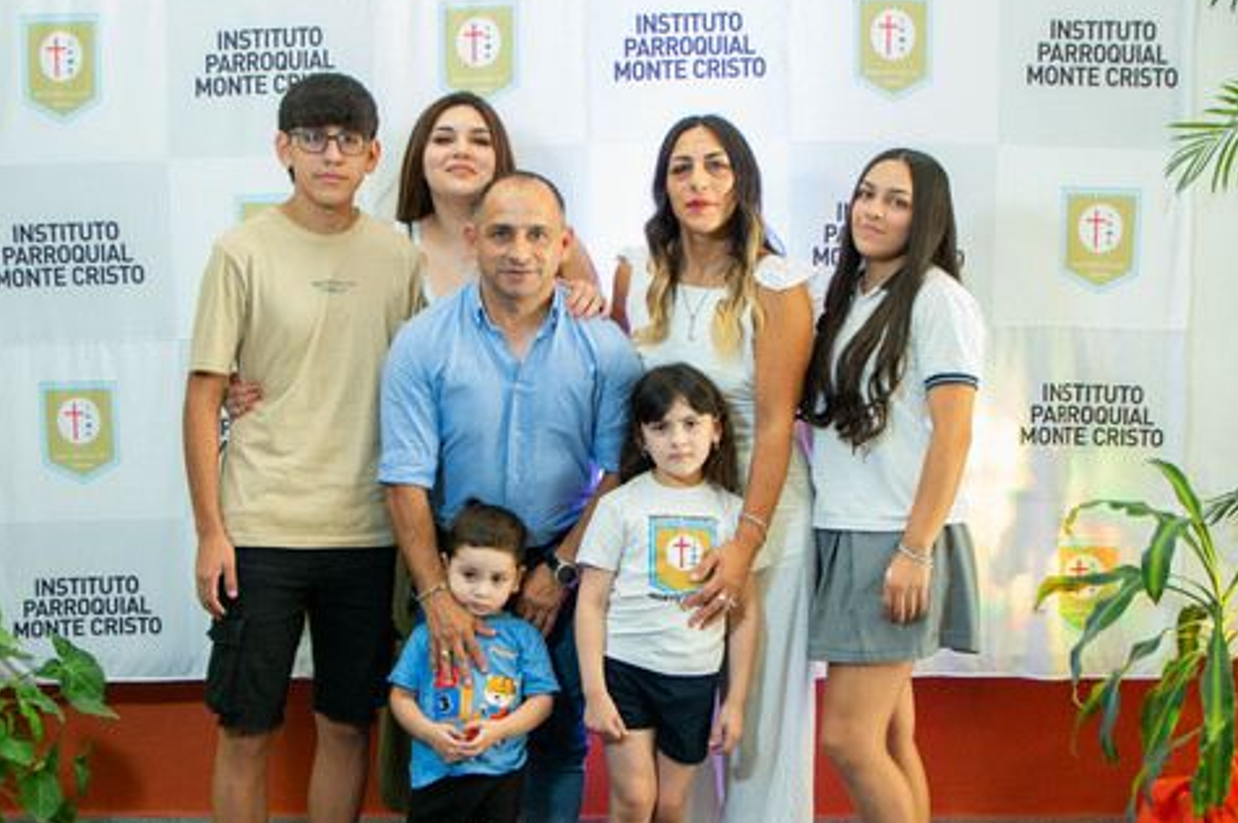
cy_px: 468
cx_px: 583
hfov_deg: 35.7
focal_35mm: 56
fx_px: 1924
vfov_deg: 24.1
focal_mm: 24
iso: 1600
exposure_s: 1/80
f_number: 4
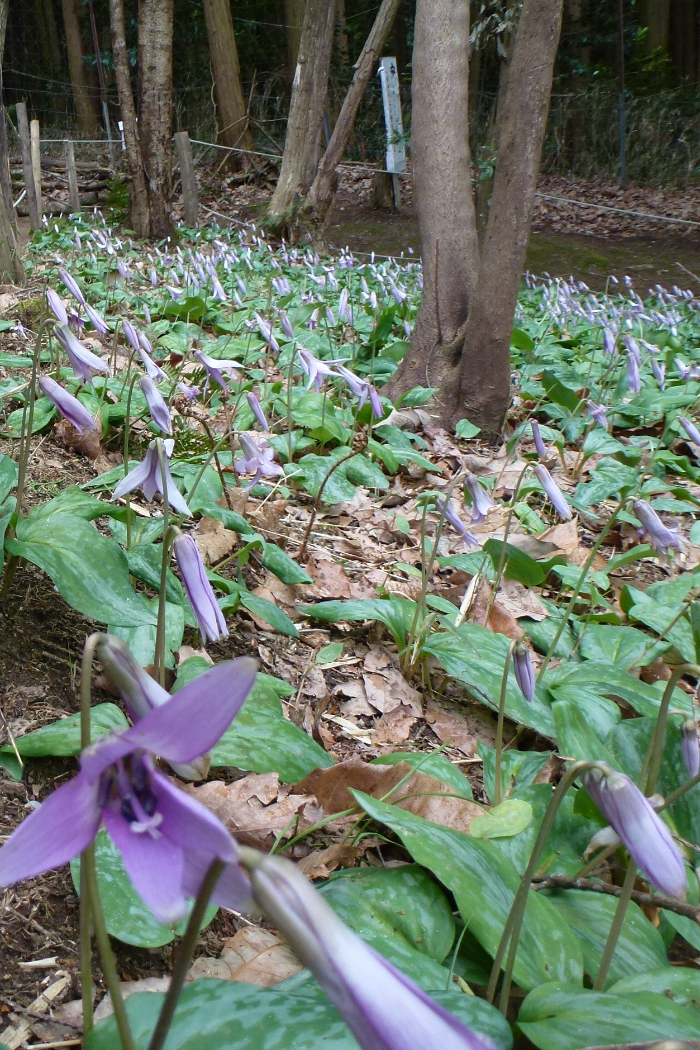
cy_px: 529
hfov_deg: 35.8
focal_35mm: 34
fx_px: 991
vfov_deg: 55.8
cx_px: 28
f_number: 3.3
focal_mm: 4.3
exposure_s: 1/60
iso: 100
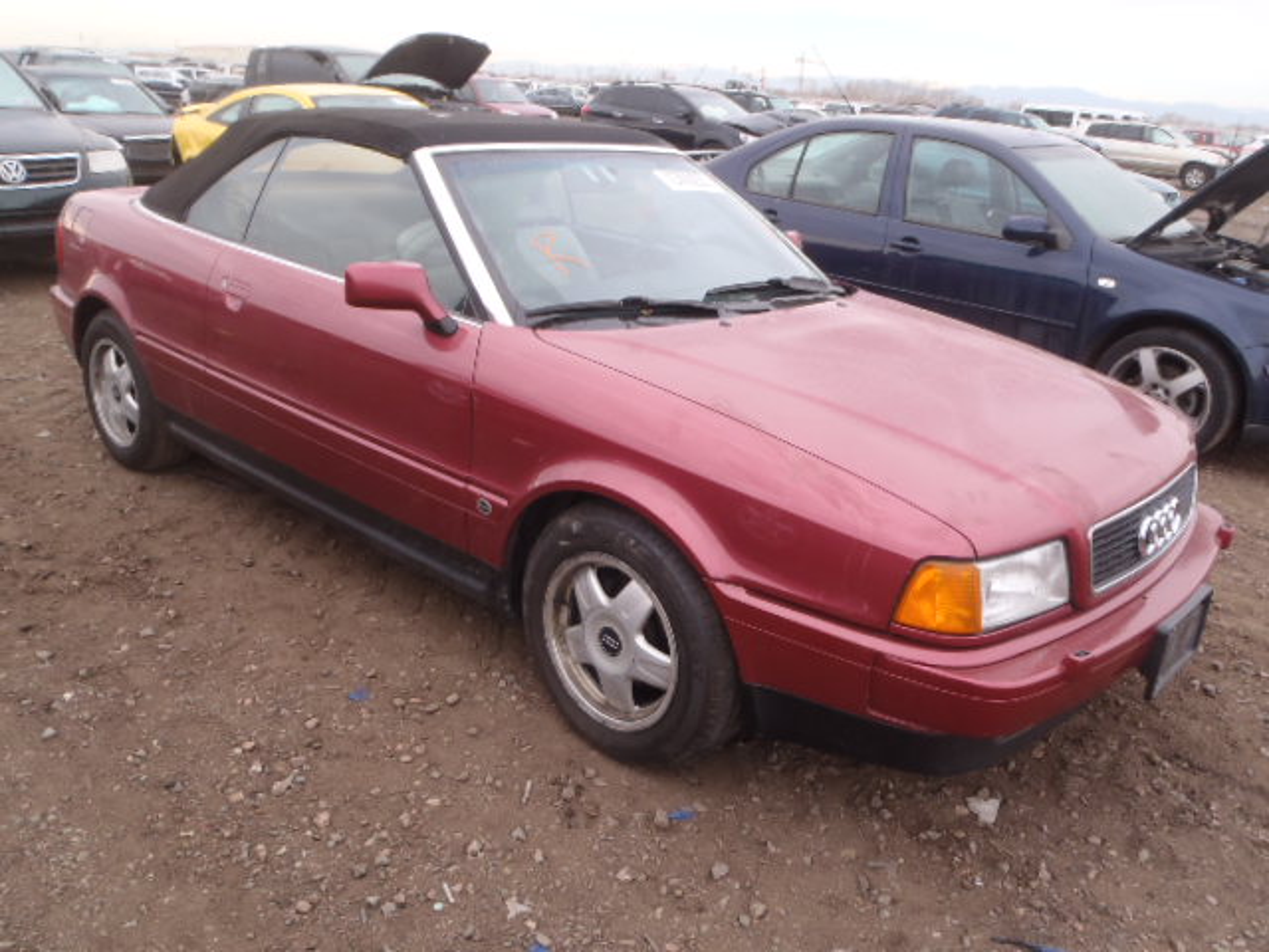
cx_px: 634
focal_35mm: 28
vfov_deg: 49.7
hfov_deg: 63.4
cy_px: 476
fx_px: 1026
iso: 80
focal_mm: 5
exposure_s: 1/80
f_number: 4.5
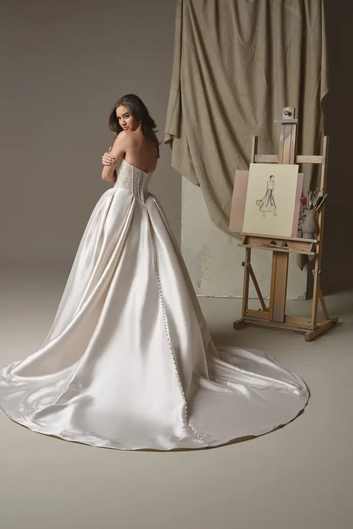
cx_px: 165
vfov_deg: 41.9
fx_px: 691
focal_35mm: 47
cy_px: 264
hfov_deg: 28.6
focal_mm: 56.3
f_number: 10
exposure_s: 1/125
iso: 500
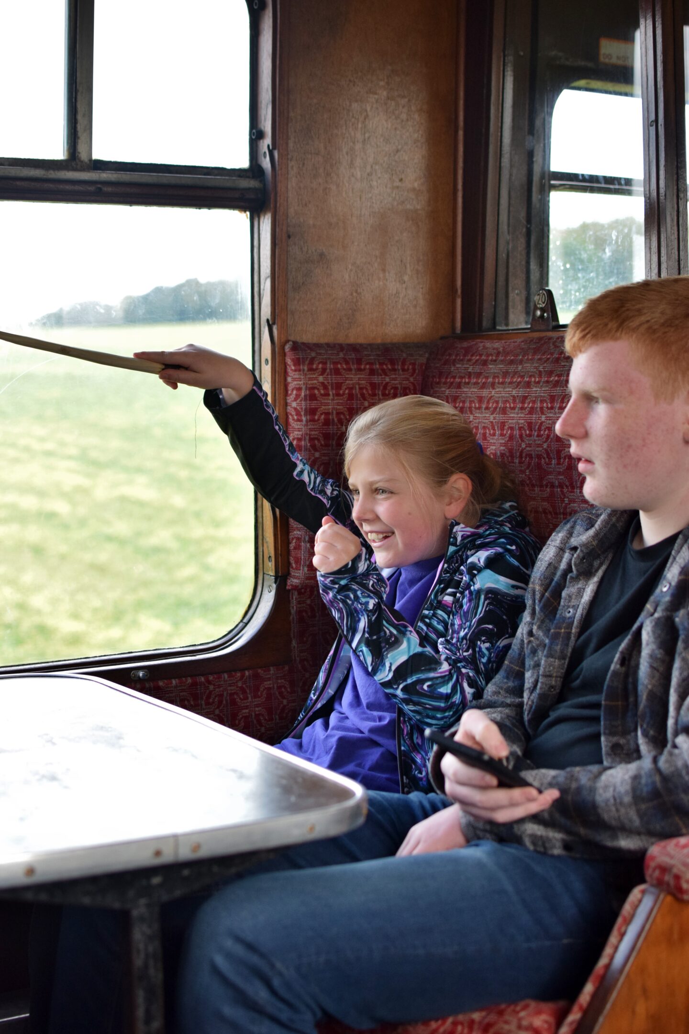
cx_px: 344
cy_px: 517
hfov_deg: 25.8
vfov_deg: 37.9
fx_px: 1507
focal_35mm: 52
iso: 800
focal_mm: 35
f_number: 3.2
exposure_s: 1/800
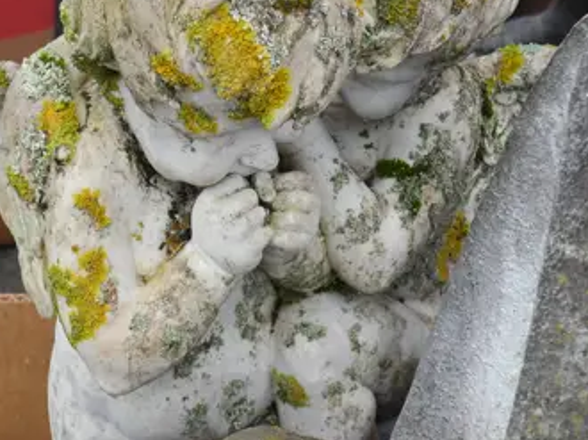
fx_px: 1477
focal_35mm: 87
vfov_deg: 16.5
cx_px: 171
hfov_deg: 22.4
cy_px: 459
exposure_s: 1/160
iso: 200
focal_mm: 14
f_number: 4
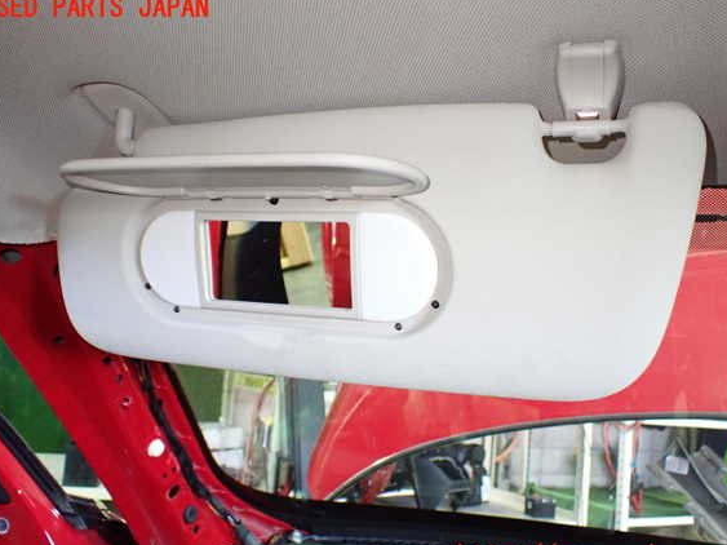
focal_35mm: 32
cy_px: 283
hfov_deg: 56.8
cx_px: 362
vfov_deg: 44.1
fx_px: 672
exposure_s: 1/40
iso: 800
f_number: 2.3
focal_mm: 5.4
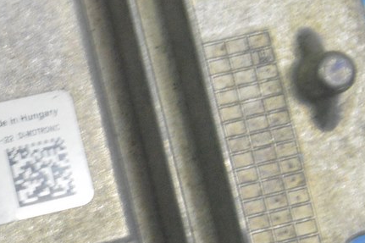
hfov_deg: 11.8
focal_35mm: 171
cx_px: -62
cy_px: 144
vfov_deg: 8.0
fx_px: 1733
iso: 6400
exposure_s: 1/20
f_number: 20
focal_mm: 48
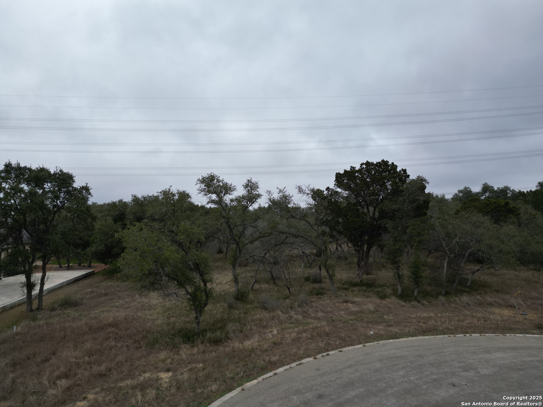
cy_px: 204
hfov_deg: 71.6
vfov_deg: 56.8
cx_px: 272
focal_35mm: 24
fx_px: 376
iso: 100
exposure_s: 1/1000
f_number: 1.7
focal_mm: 6.72
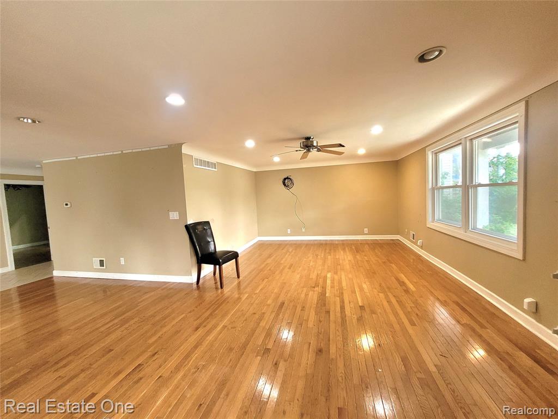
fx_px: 210
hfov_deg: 106.2
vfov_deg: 89.9
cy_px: 210
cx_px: 279
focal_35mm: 13
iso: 250
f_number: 2.2
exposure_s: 1/60.2
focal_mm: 1.74
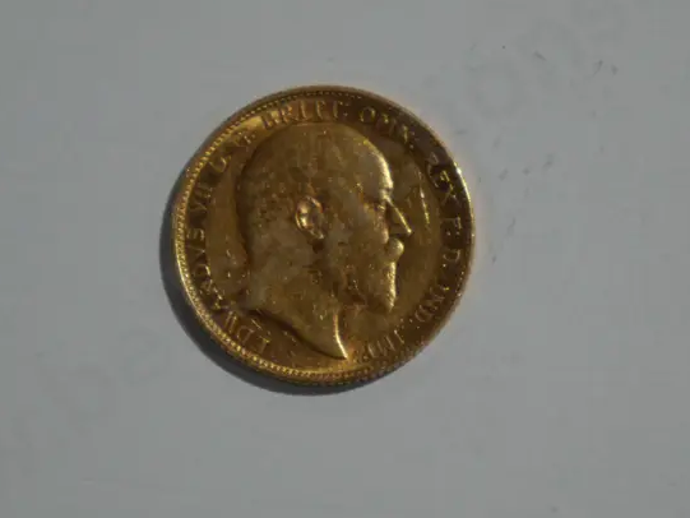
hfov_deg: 12.4
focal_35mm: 159
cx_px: 343
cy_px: 203
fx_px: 3170
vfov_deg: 9.3
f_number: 5.6
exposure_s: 1/100
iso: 320
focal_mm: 42
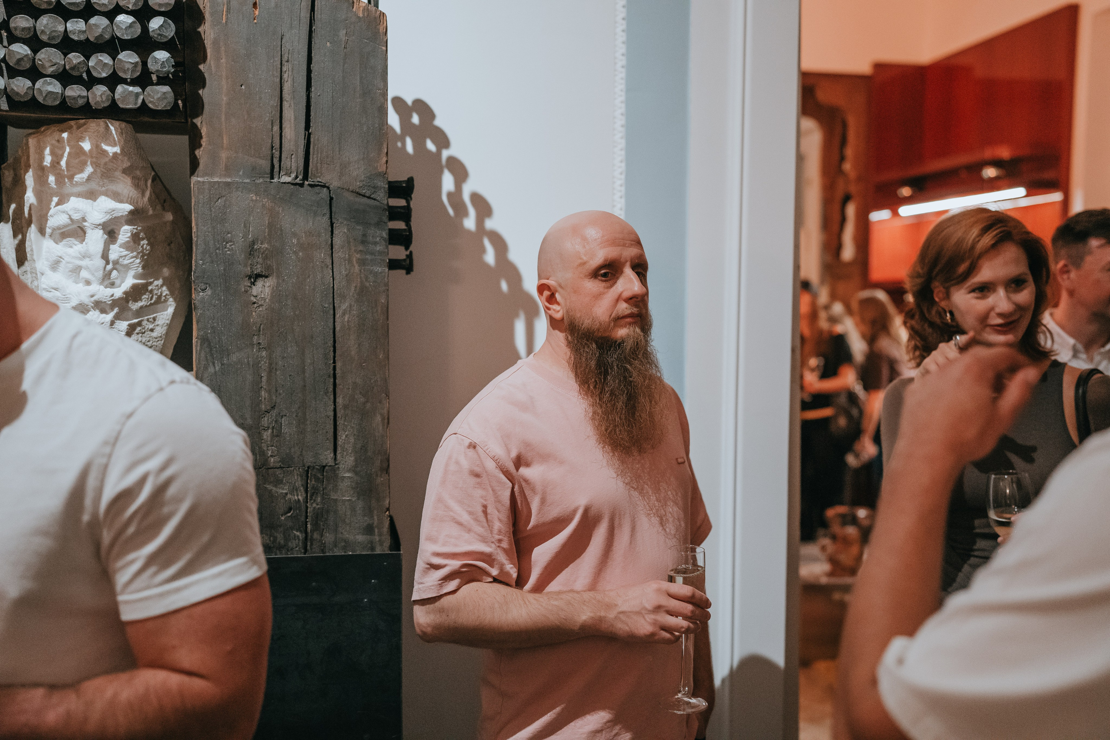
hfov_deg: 54.4
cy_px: 370
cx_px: 555
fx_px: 1079
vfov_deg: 37.9
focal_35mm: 35
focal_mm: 35
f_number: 2
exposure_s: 1/200
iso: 3200
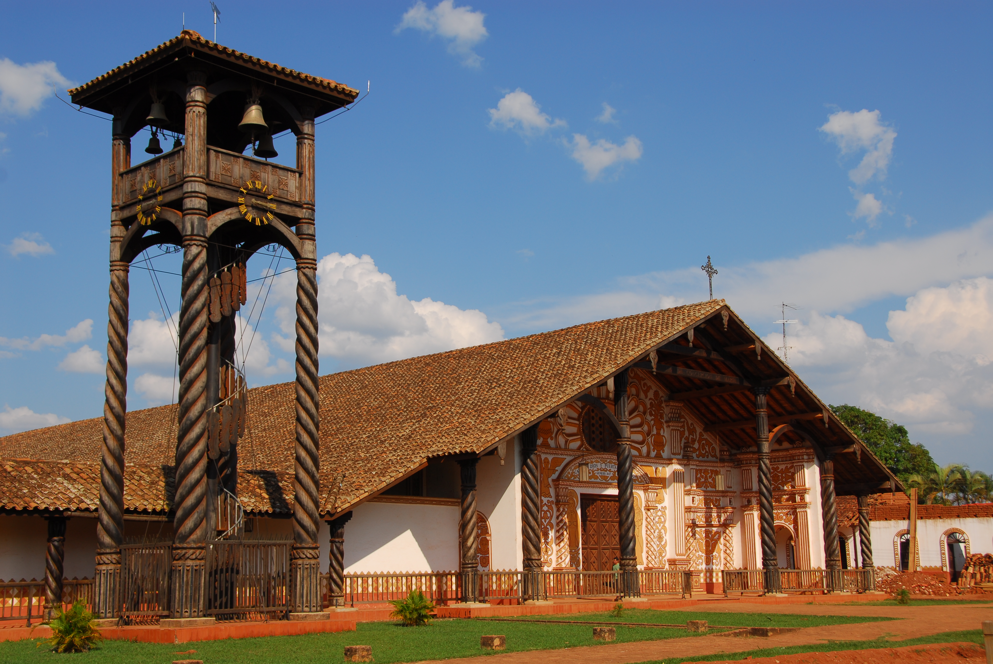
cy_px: 332
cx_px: 496
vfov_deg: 28.2
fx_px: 1326
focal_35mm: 48
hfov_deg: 41.1
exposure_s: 1/350
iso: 100
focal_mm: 32
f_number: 8
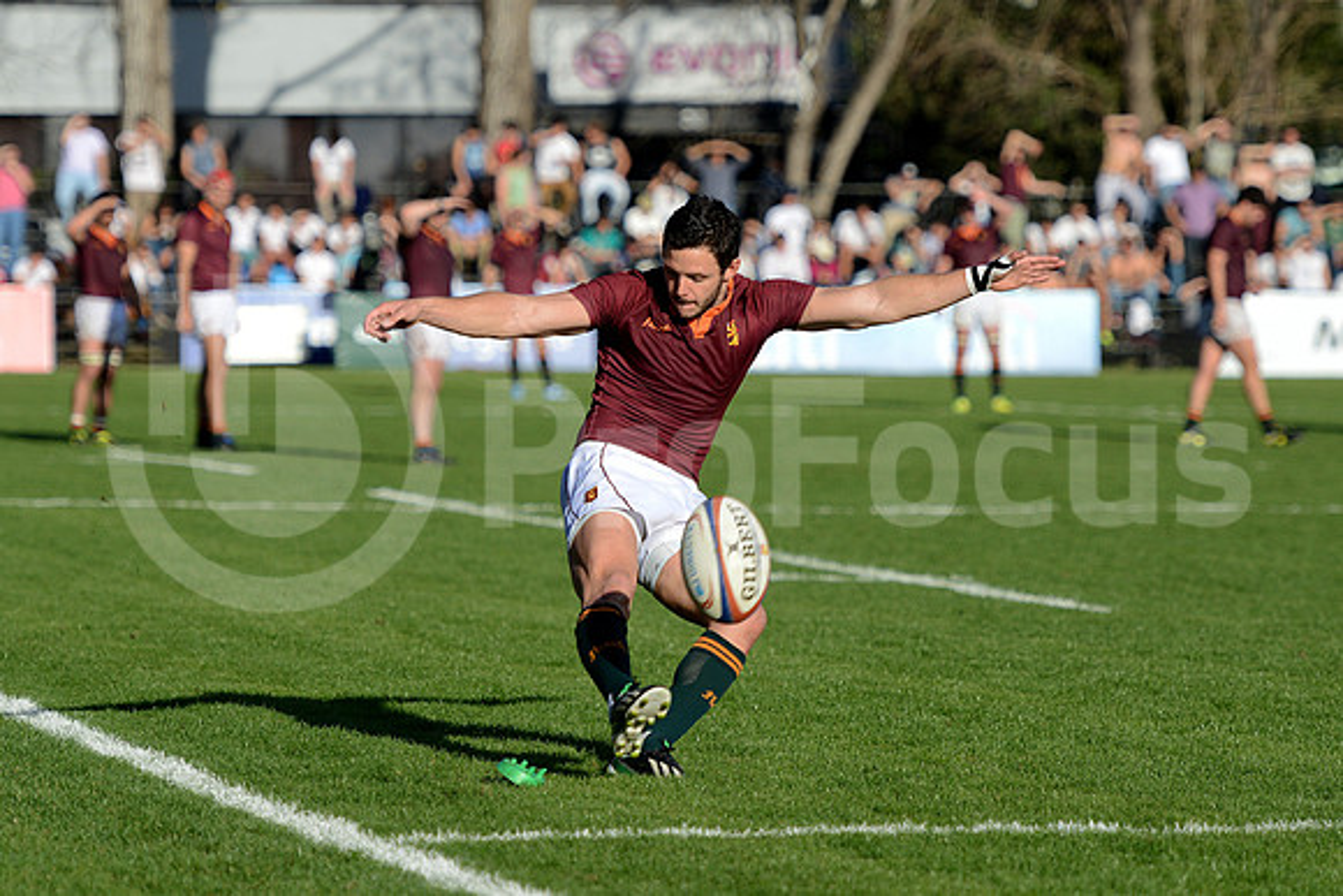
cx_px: 672
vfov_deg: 7.4
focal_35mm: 185
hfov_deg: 11.1
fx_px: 6903
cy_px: 448
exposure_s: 1/2500
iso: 500
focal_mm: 185
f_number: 4
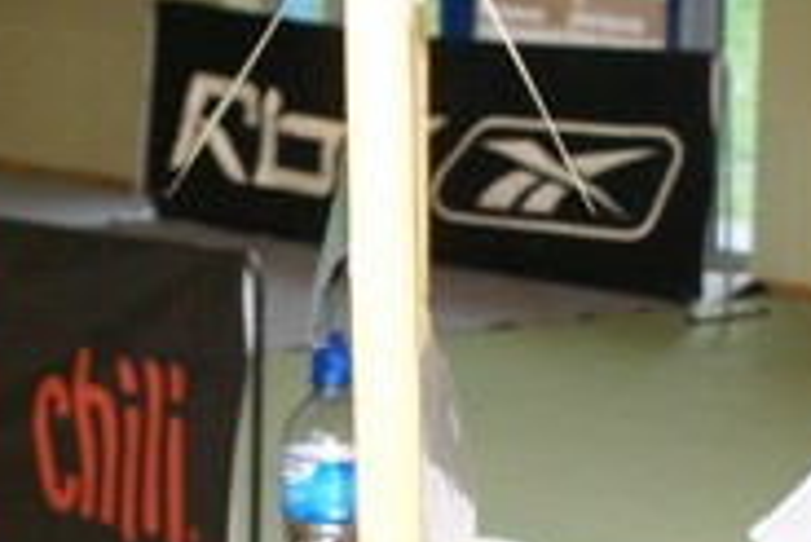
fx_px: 3607
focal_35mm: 160
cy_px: 568
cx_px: 304
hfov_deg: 12.8
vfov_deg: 8.5
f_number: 5.6
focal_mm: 28
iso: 800
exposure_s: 1/30
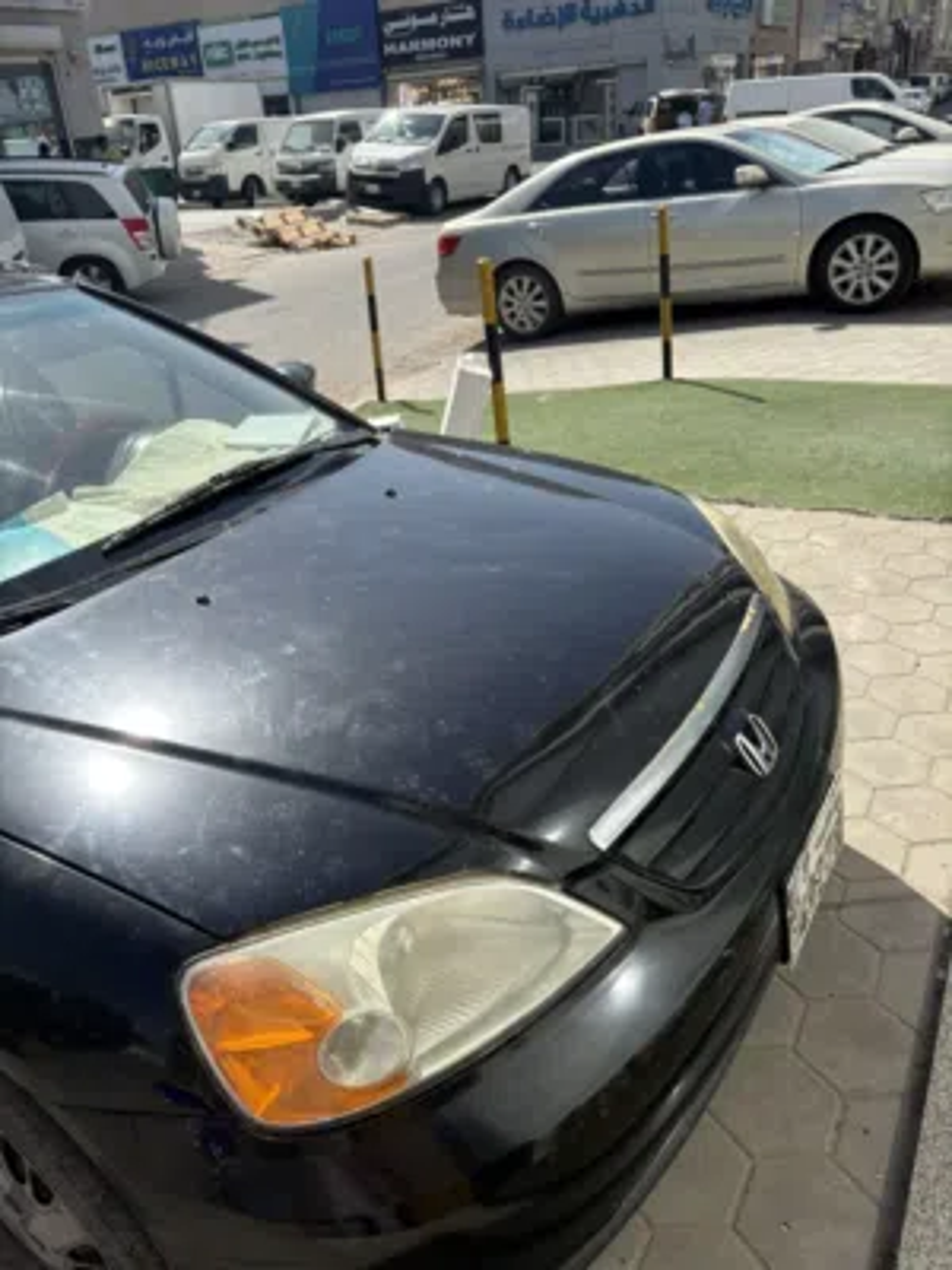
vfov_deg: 67.3
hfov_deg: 53.1
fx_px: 953
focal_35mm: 26
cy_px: 635
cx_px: 476
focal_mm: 5.96
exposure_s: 1/3125
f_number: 1.6
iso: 50
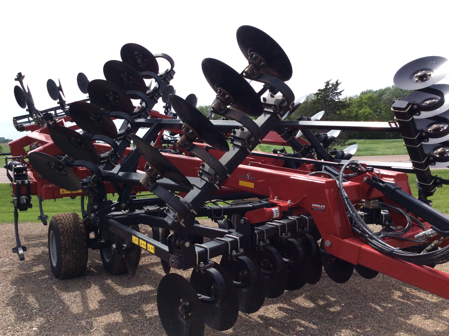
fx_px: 414
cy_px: 168
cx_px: 224
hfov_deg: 56.9
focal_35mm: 32
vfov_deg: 44.1
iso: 32
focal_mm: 3.3
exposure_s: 1/1908
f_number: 2.4
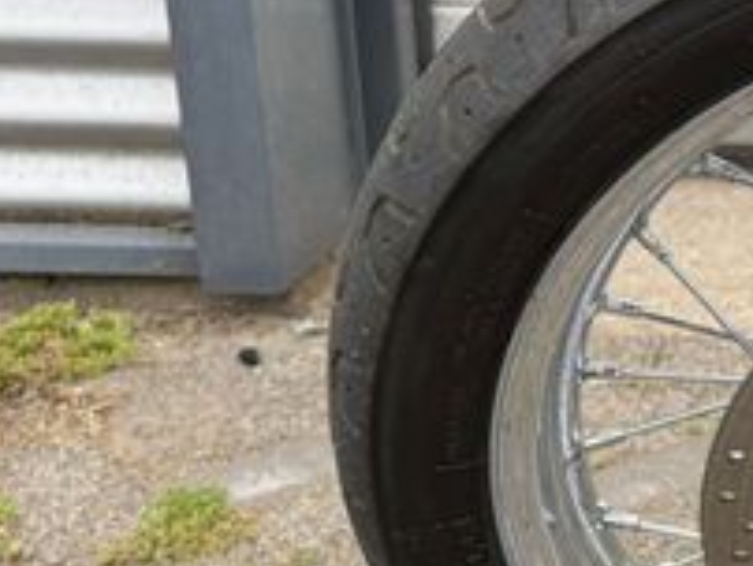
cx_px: 1092
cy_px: 209
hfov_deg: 21.8
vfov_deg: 19.4
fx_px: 1655
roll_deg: -3.3
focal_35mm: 76
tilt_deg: -18.2
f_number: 1.78
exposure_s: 1/214
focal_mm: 6.76
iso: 64
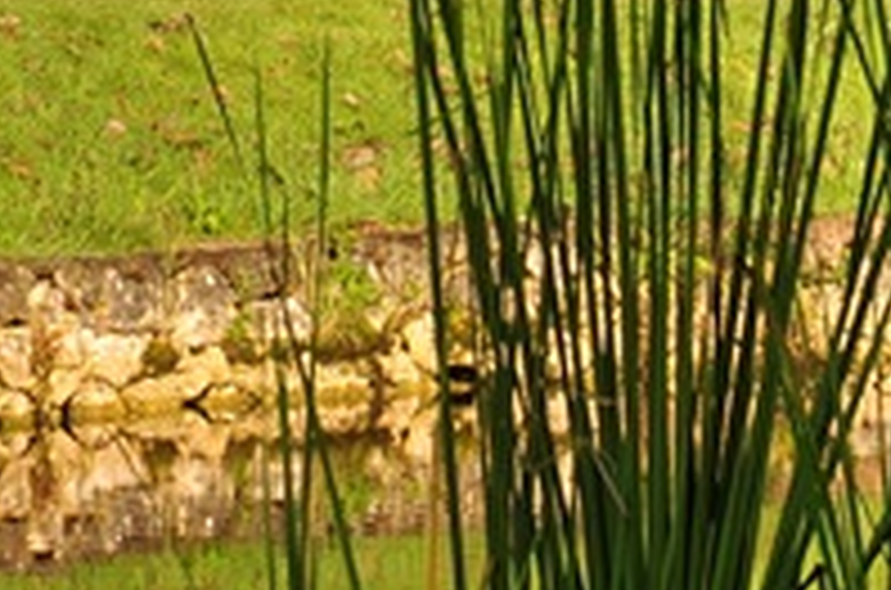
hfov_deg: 4.8
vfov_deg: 3.2
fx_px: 10557
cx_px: -243
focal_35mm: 428
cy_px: -473
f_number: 8
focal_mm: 55
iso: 200
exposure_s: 1/250
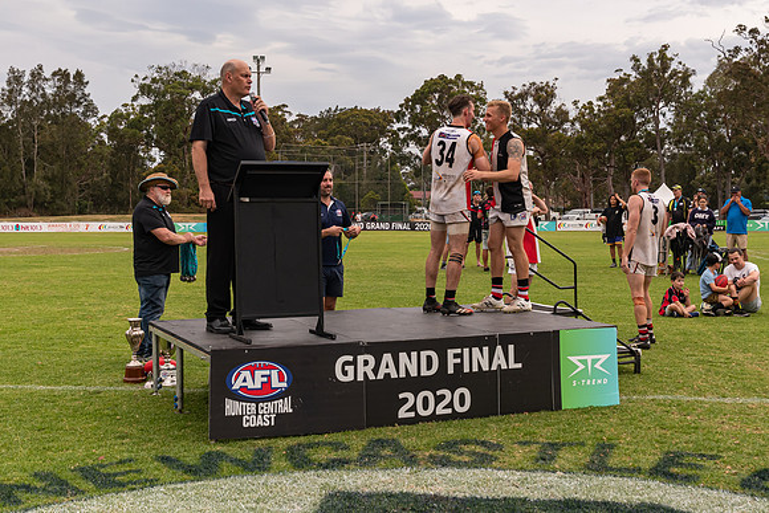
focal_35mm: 46
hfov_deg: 42.8
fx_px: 978
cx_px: 435
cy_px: 223
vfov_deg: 29.4
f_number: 6.3
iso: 400
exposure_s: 1/400
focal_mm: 27
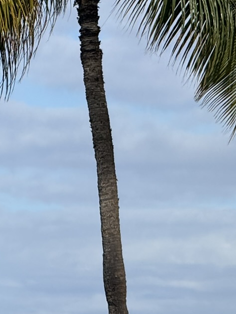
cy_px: 173
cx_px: -87
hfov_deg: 3.8
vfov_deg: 5.1
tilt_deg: +4.2
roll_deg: -0.7
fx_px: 3526
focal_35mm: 388
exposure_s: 1/2212
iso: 50
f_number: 2.8
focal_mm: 15.66
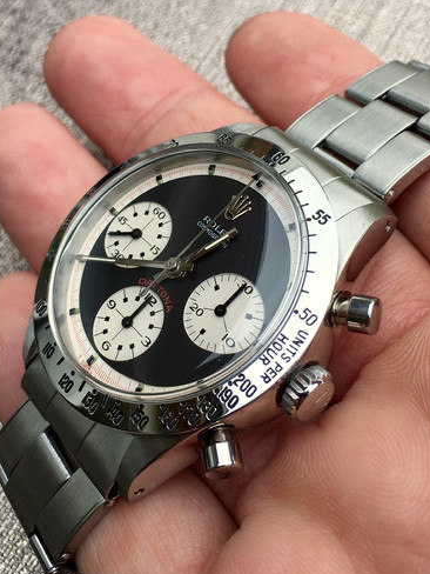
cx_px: 179
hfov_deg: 37.6
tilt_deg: -58.6
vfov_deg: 48.9
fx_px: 629
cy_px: 308
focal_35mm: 38
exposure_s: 1/409
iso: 25
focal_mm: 4.15
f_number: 2.2
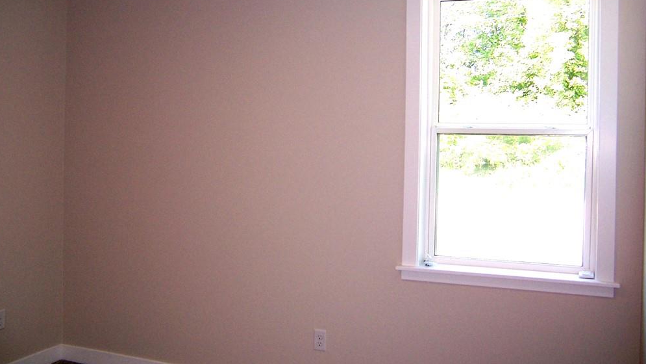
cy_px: 157
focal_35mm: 37
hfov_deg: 54.0
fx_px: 634
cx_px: 315
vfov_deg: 32.0
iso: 140
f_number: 2.8
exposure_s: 1/60
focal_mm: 5.5
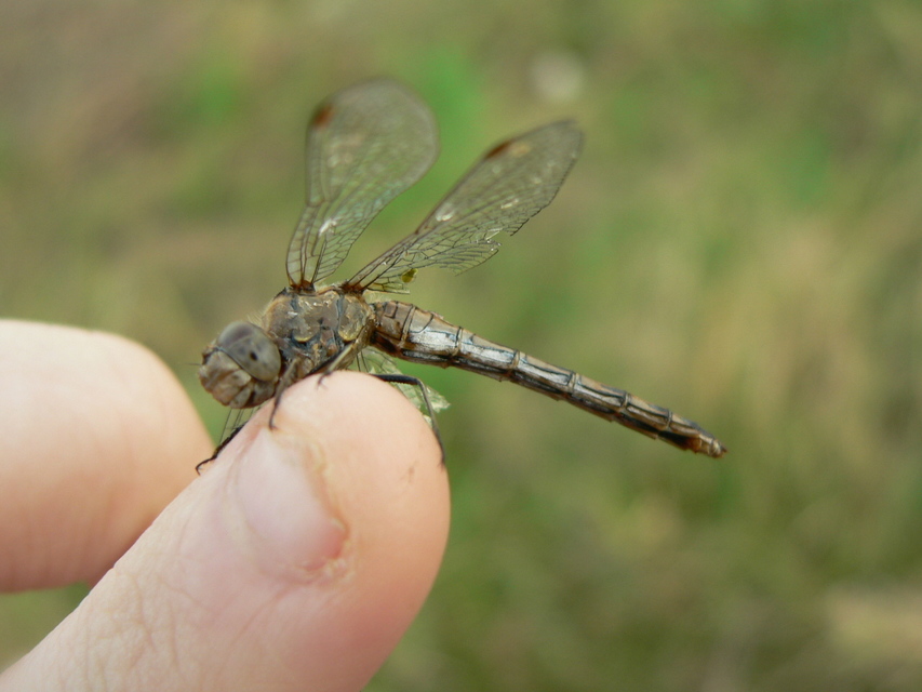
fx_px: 1625
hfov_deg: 31.7
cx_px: 461
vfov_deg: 24.0
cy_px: 346
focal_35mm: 61
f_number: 2.8
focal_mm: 10.2
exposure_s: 1/100
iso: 80
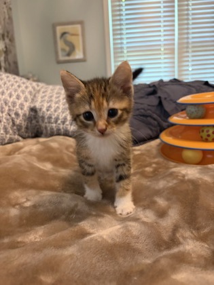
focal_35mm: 26
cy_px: 142
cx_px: 107
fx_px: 214
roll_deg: +4.5
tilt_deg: -11.1
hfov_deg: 53.1
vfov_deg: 67.3
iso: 400
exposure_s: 1/40
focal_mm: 5.96
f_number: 1.6
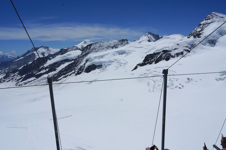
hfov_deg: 73.7
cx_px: 113
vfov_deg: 53.1
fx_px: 151
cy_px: 75
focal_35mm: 24
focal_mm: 24
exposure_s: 1/250
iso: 100
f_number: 22
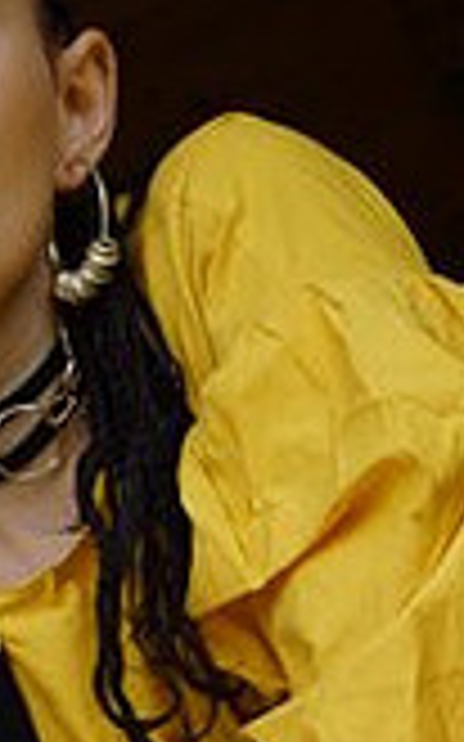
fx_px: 3382
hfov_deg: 7.8
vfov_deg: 12.5
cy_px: 391
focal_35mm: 167
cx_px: -14
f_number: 6.3
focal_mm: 40
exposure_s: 1/80
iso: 100
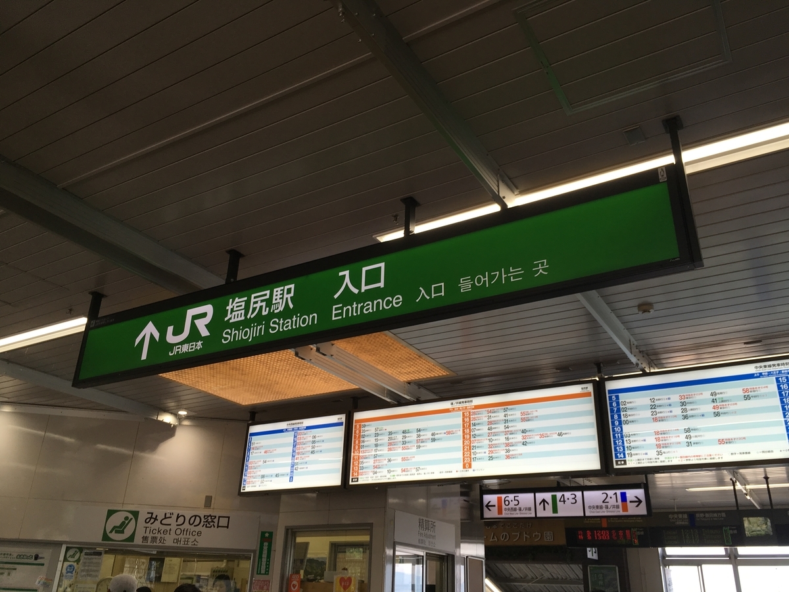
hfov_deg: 61.7
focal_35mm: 29
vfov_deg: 48.2
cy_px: 296
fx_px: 661
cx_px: 394
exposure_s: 1/120
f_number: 2.2
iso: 25
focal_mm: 4.15
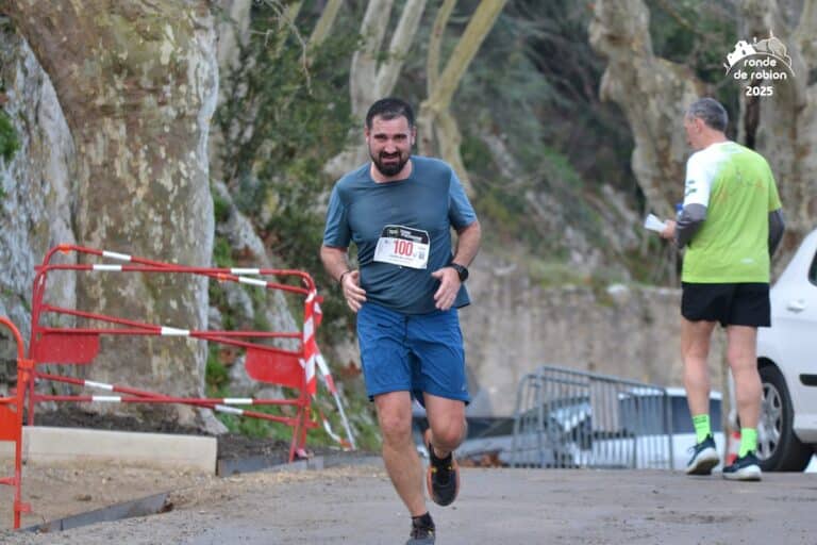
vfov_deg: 5.4
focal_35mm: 255
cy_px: 272
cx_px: 408
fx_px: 5787
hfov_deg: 8.1
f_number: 5
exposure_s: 1/500
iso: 1000
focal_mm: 170
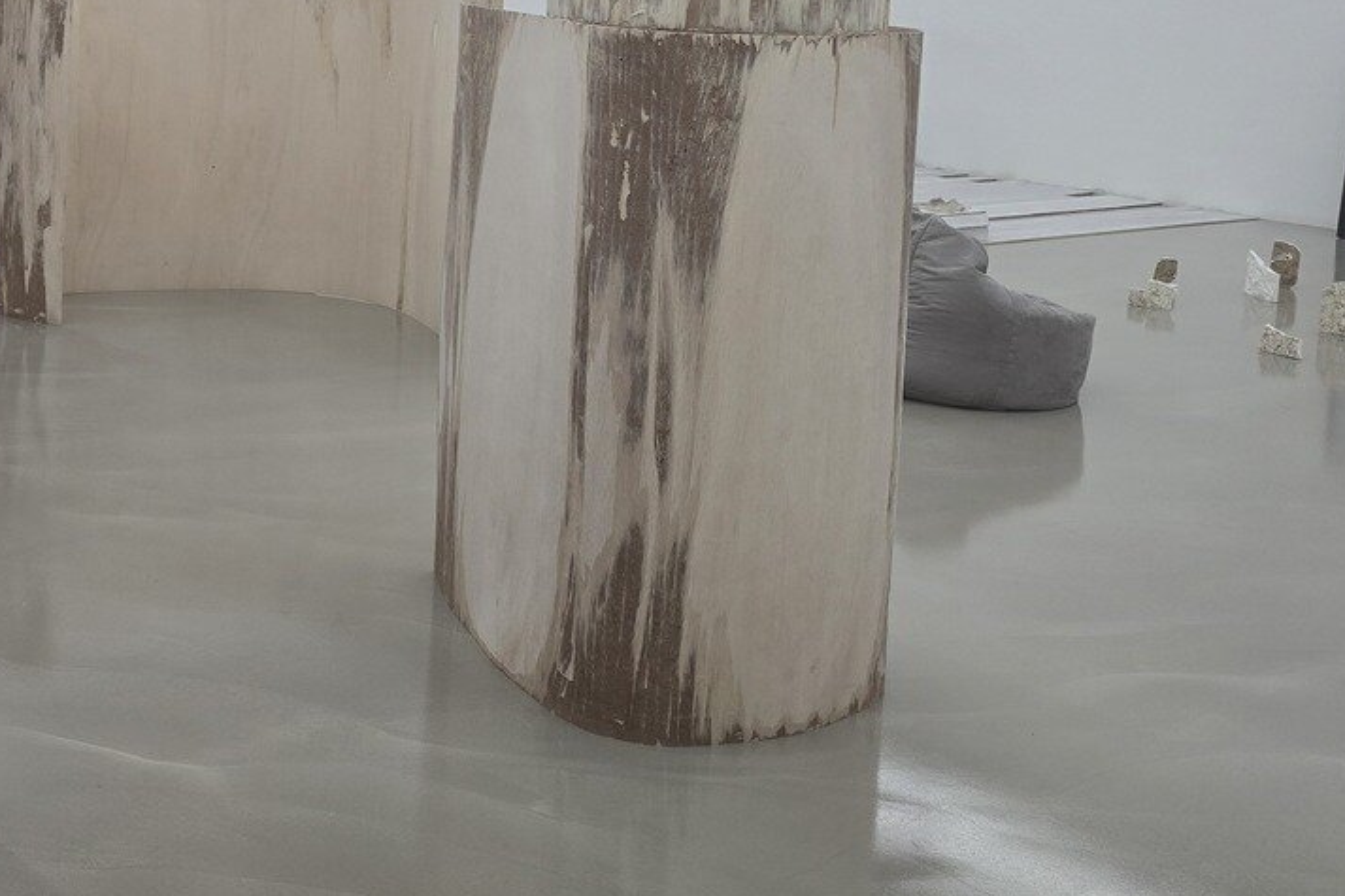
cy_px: 126
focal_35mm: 47
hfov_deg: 41.3
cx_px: 423
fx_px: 1755
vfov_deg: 27.8
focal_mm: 6.3
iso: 100
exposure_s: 1/120
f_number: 1.7
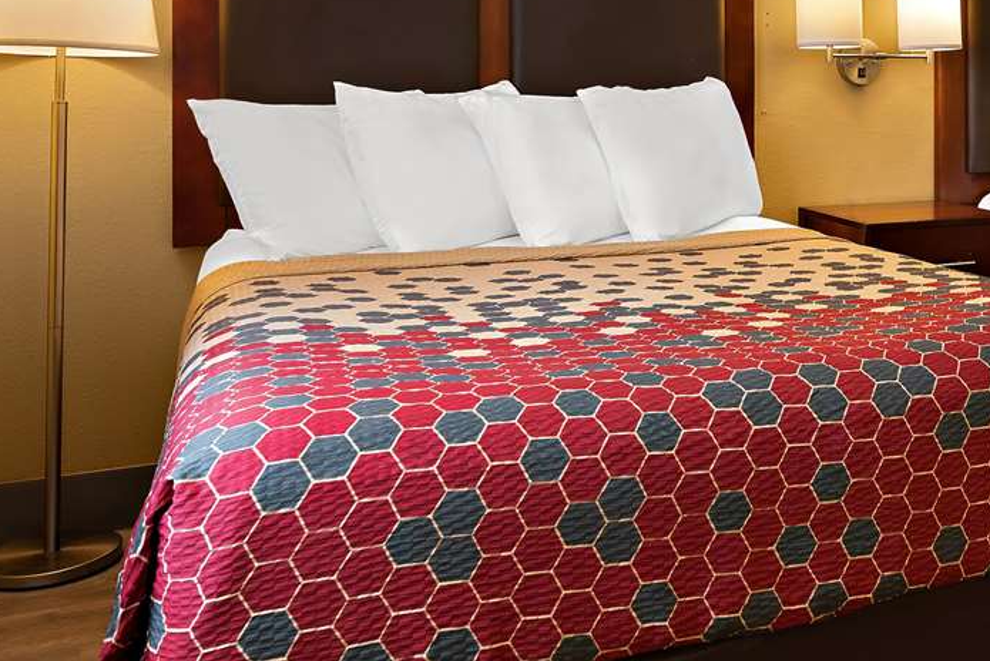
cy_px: 122
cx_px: 900
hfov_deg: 43.2
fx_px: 1128
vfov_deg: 31.7
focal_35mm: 41
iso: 400
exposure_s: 1
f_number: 8
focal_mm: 19
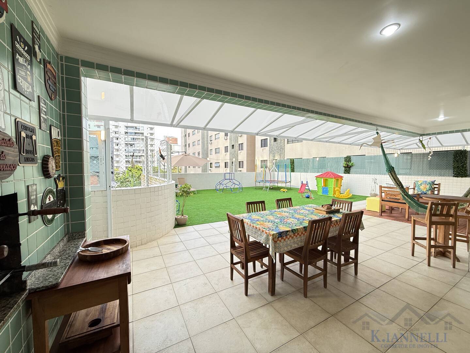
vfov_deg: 85.7
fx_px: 190
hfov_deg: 102.1
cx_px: 235
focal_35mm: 14
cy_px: 176
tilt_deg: -2.2
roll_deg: +0.5
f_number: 2.2
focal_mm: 2.22
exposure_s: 1/120
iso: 125
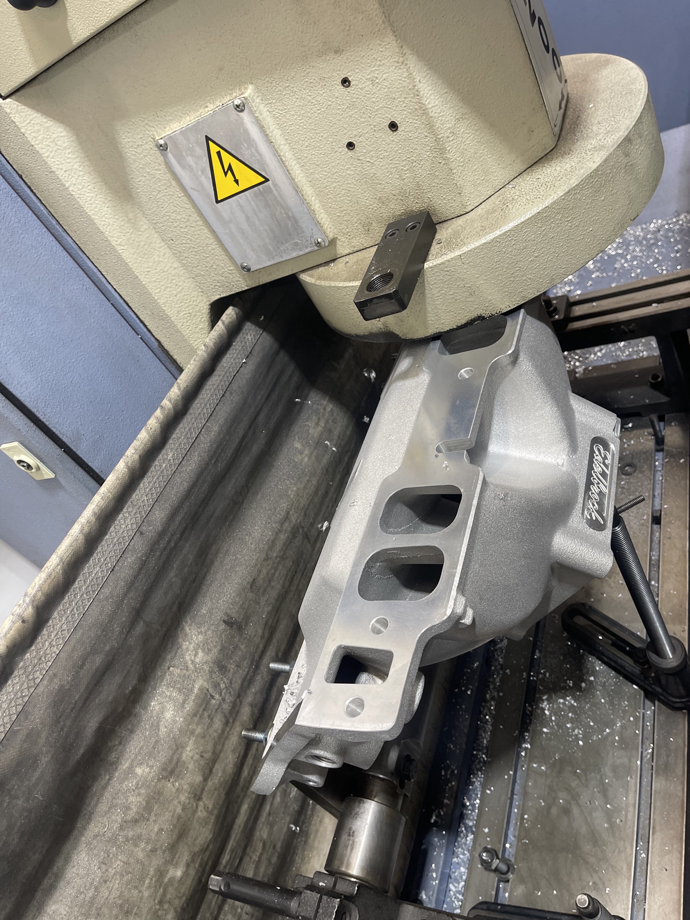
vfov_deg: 69.4
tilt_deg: -35.0
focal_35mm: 25
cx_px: 345
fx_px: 664
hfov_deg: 54.9
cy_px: 460
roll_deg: +37.1
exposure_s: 1/120
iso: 125
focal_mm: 5.1
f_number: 1.6
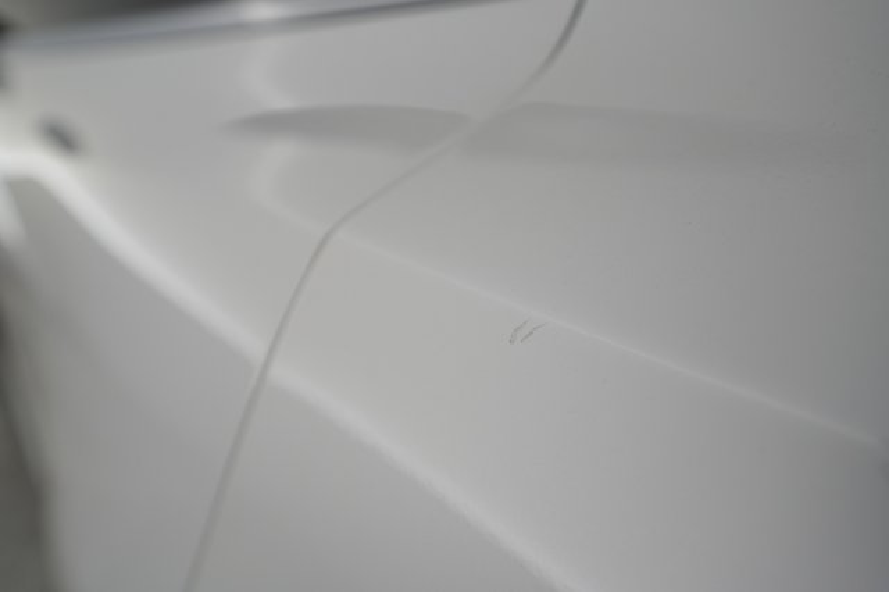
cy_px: 296
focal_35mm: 28
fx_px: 691
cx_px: 444
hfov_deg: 65.5
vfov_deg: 46.4
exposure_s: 1/80
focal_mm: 28
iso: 500
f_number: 4
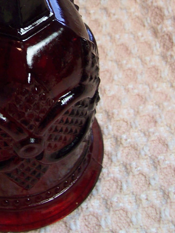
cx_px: 2
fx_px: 512
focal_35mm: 76
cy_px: 18
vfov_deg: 24.8
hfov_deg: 18.9
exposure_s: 1/60
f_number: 2.8
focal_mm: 5.6
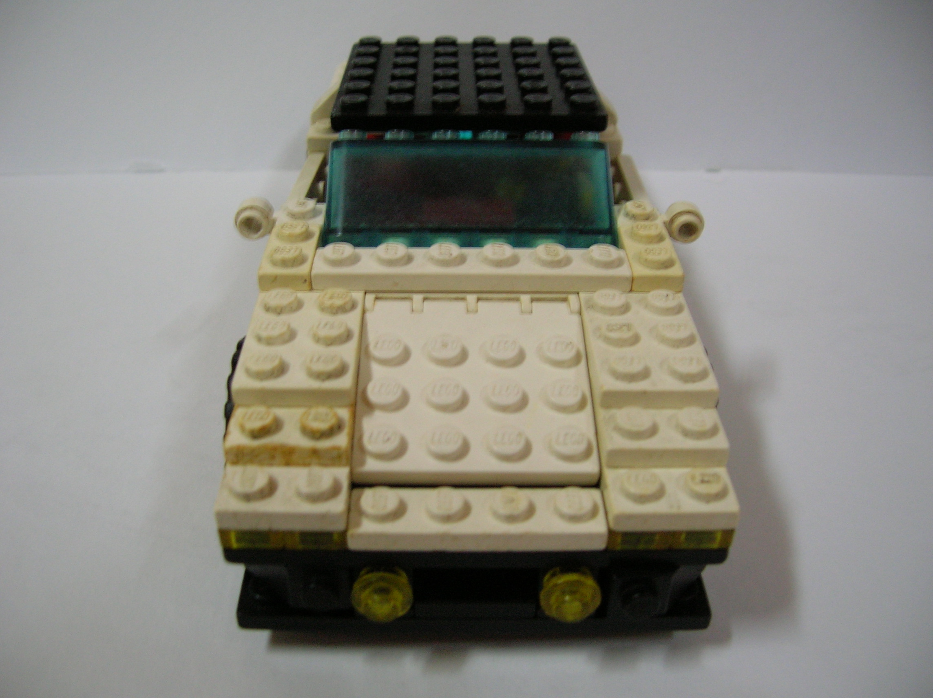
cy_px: 349
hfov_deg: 54.0
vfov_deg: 41.7
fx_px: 916
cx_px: 466
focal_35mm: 34
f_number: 2.9
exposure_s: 1/8
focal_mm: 5.7
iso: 100
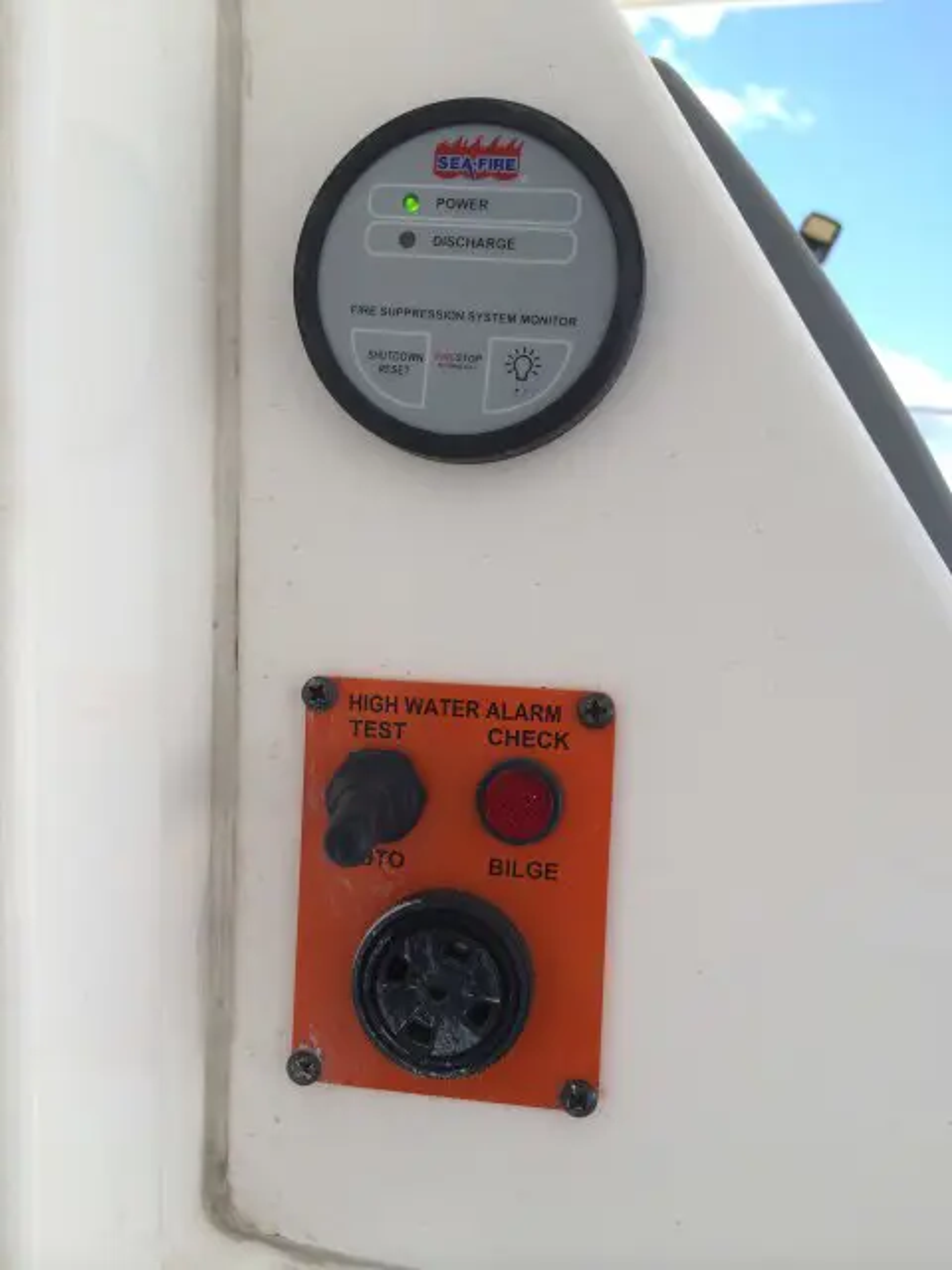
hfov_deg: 46.8
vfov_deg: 60.0
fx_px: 1100
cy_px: 635
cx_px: 476
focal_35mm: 30
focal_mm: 4.12
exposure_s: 1/1001
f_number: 2.2
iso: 32
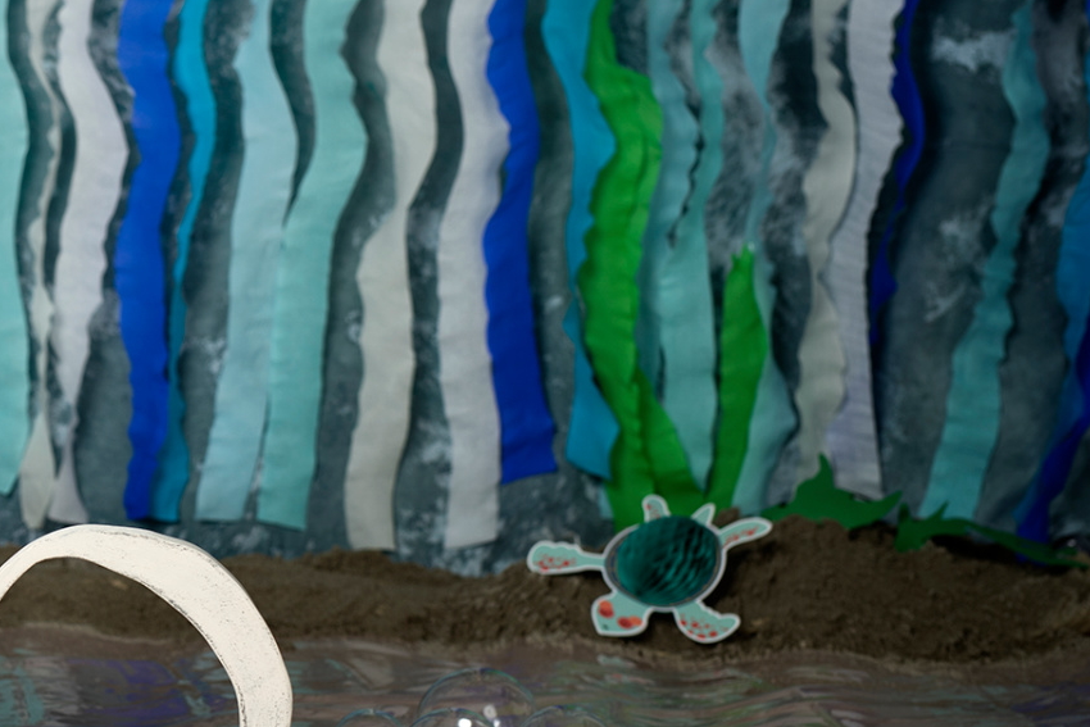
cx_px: -69
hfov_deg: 17.6
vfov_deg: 12.1
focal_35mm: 113
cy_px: 375
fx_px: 3422
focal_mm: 50
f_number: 4.5
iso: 100
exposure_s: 1/200
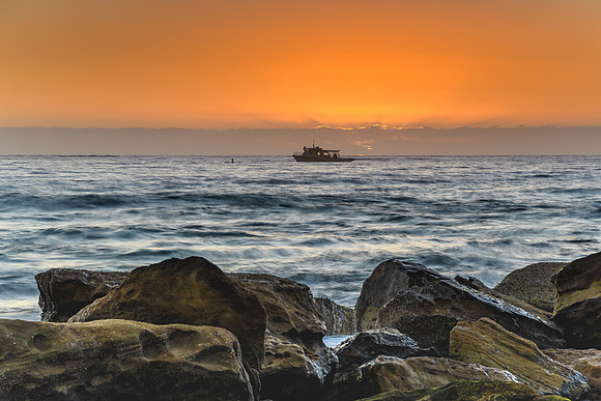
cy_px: 200
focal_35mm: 121
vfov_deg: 11.4
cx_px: 300
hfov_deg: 17.0
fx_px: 2015
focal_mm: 80
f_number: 8
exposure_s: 1/2
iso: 100
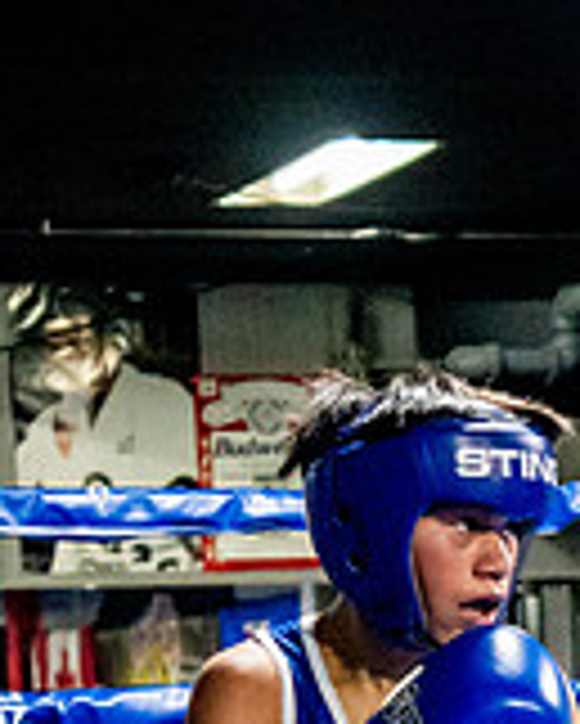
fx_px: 4373
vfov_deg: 9.4
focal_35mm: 204
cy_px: 776
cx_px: 912
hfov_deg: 7.4
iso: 5000
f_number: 2.8
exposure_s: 1/800
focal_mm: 35
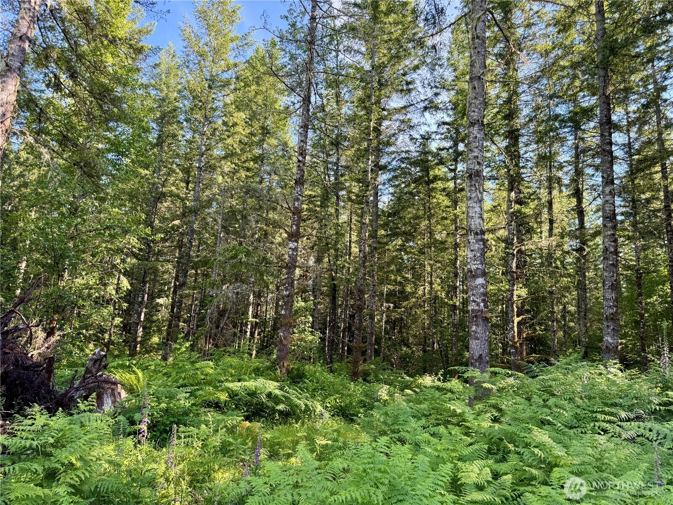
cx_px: 336
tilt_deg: +11.3
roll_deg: -2.9
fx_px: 467
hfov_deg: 71.6
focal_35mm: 24
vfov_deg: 56.8
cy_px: 252
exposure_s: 1/257
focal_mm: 6.76
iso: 64
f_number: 1.78
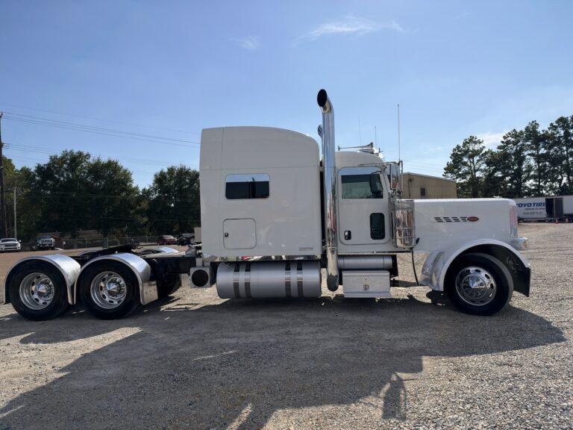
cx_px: 286
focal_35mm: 24
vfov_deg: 56.8
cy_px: 215
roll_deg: +4.0
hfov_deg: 71.6
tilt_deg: +0.5
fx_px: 397
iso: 64
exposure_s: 1/9901
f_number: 1.48
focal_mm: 6.93
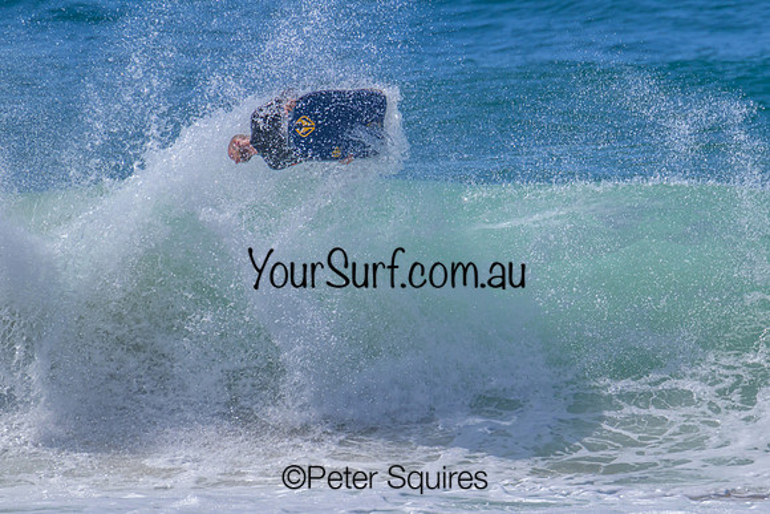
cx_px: 529
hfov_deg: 1.9
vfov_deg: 1.3
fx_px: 23511
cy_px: 225
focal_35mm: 1099
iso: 560
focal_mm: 800
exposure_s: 1/2000
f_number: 11
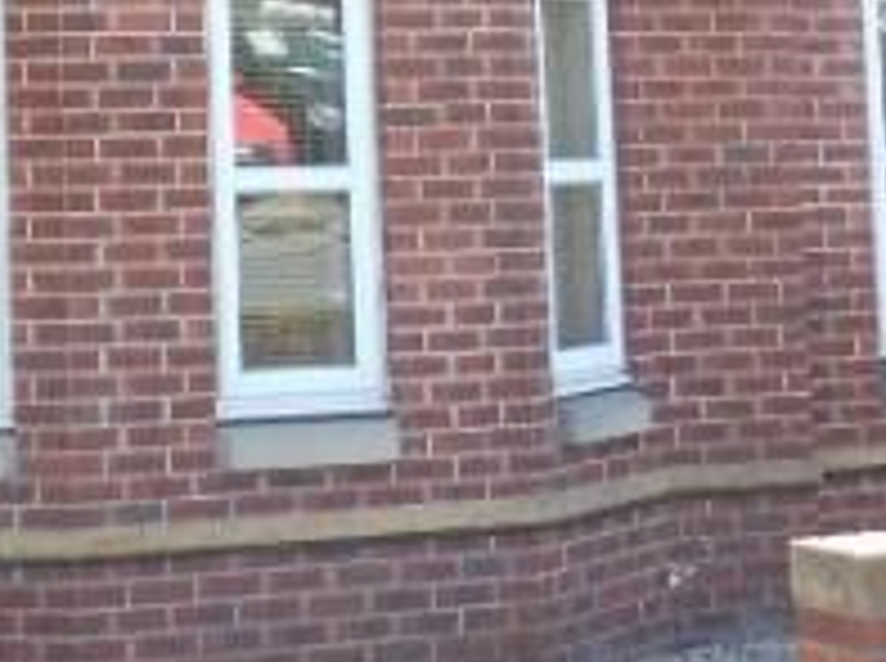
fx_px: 3194
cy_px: -365
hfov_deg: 15.1
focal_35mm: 125
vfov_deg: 11.3
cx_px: -261
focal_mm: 4.3
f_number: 3.3
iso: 200
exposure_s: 1/400
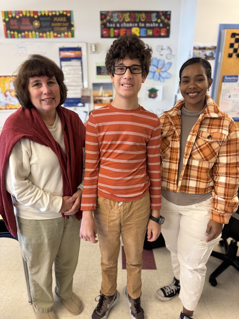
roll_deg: -0.5
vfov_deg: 71.6
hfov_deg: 56.8
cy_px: 160
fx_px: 221
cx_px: 120
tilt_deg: -19.8
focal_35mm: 24
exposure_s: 1/60
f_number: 1.78
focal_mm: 6.76
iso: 320
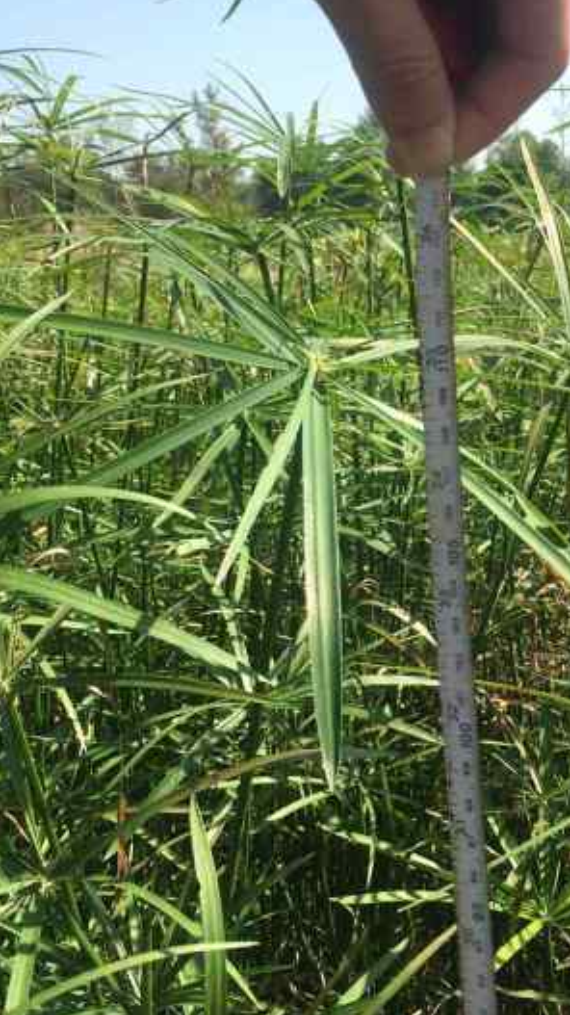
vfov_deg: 42.8
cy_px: 443
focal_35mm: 48
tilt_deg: -7.0
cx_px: 518
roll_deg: +2.6
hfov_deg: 24.2
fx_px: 1291
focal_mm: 4.15
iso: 25
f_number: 2.2
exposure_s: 1/705
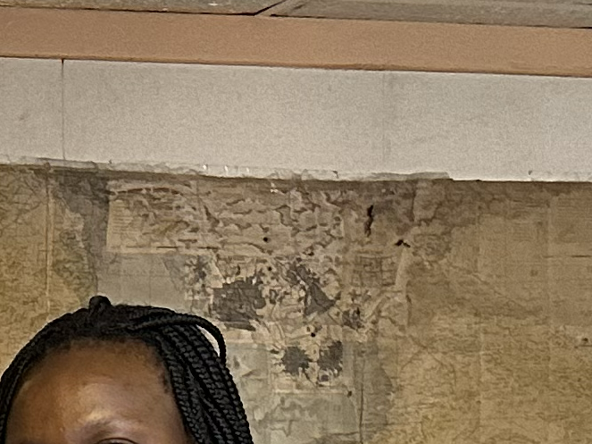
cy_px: 1149
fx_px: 2496
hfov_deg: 11.6
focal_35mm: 146
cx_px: -744
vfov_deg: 8.9
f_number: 1.78
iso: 400
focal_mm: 6.86
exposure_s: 1/50
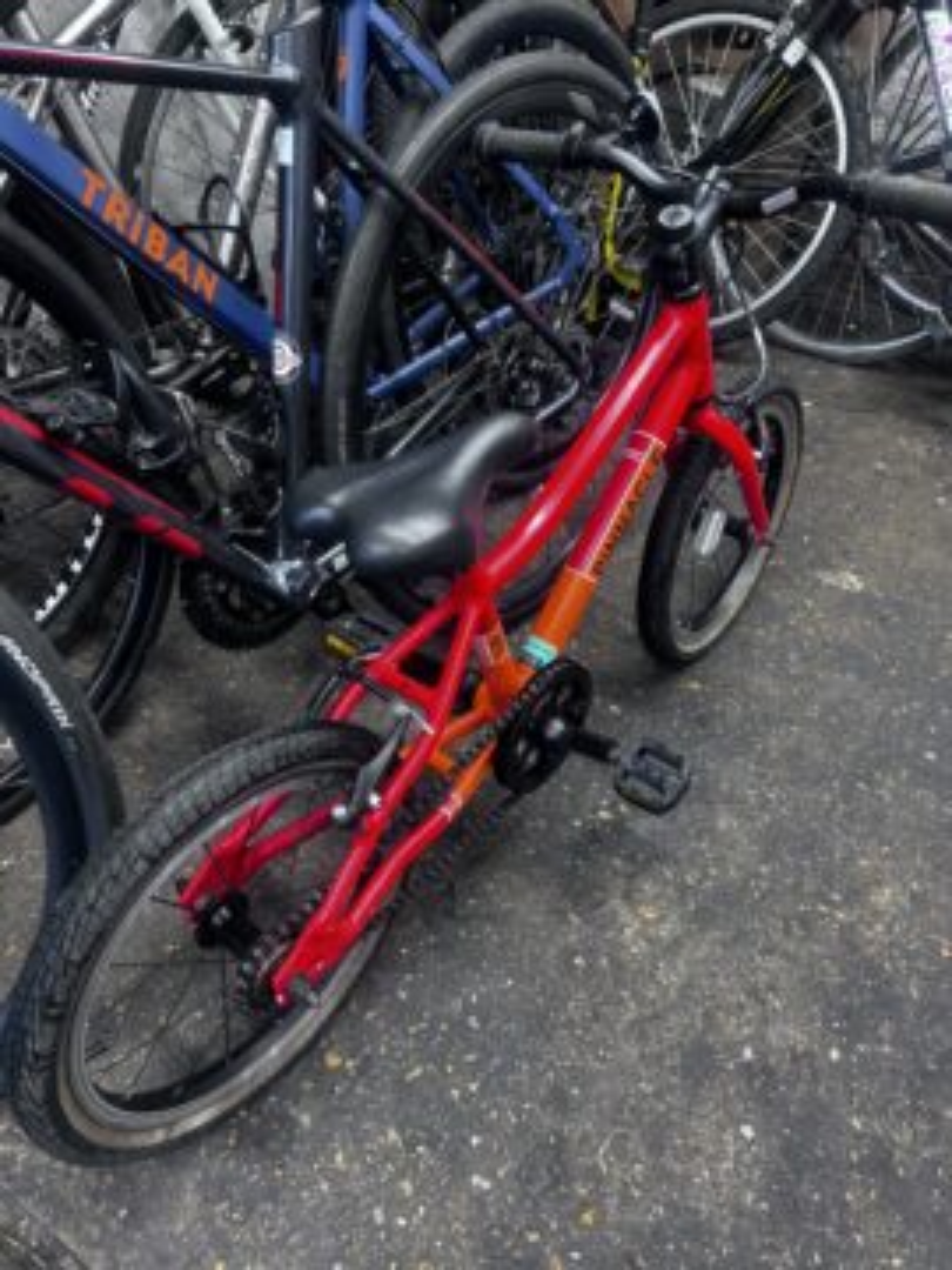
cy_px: 635
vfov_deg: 67.3
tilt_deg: -43.1
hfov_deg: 53.1
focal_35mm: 26
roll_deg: -4.5
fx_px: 953
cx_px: 476
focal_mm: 5.7
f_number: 1.5
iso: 125
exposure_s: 1/50
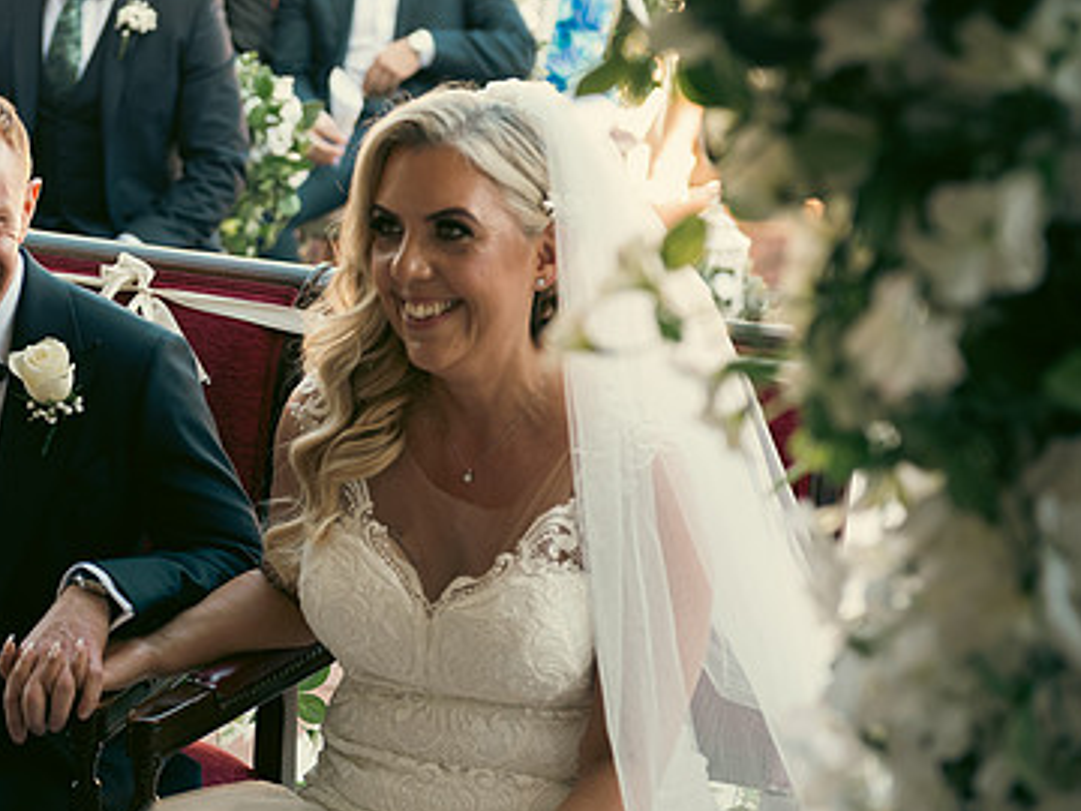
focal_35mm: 93
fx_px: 2904
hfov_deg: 20.9
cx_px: 264
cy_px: 353
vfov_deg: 15.9
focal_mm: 60
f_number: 3.5
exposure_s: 1/250
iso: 320
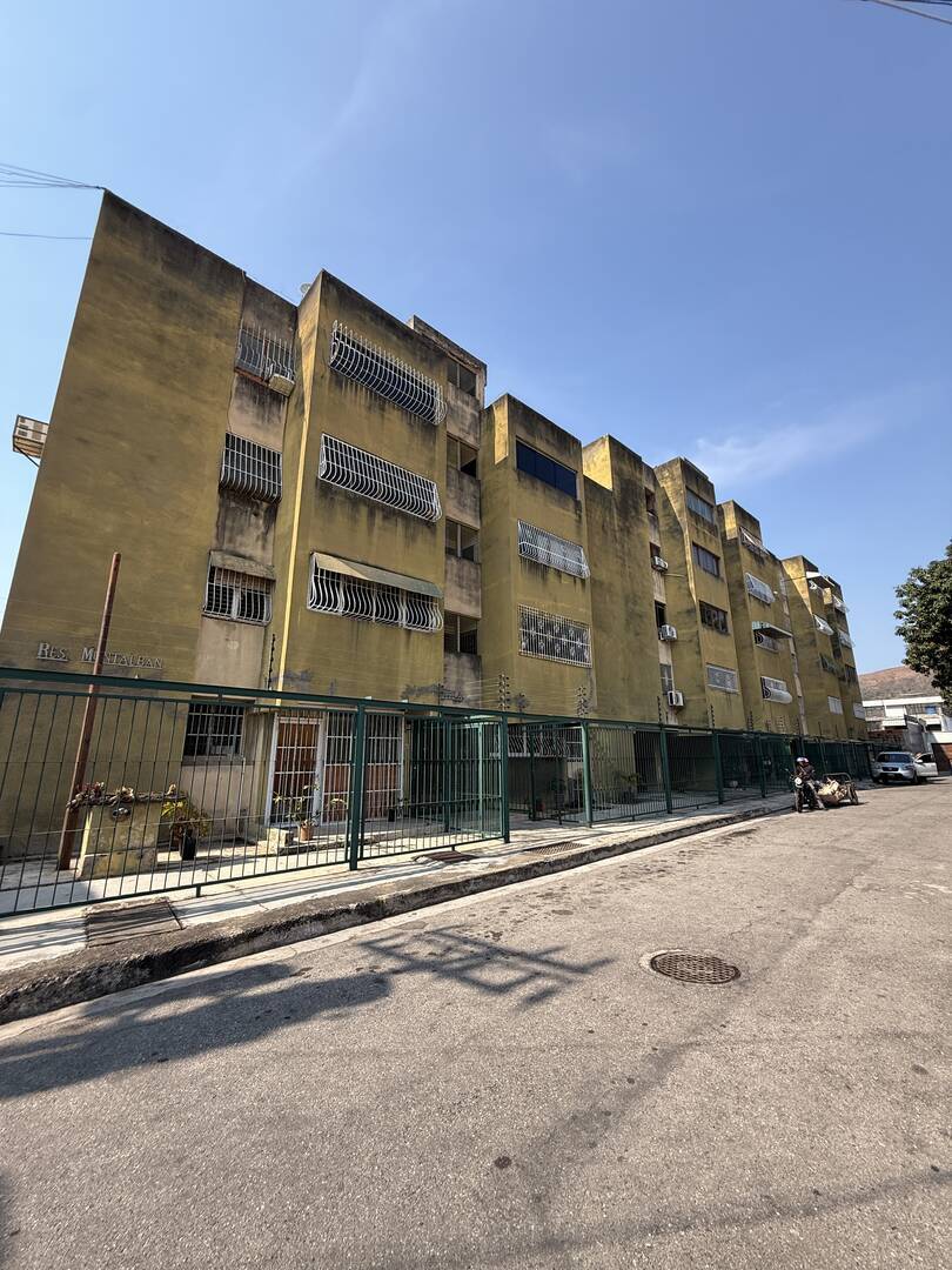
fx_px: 513
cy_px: 635
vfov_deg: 102.1
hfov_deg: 85.7
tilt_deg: +15.2
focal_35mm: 14
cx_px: 476
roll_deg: -0.8
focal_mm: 2.22
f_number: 2.2
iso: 50
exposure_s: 1/888
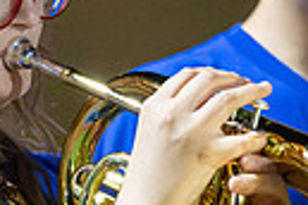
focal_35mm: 2397
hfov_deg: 0.9
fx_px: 20506
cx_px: 167
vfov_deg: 0.6
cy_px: 233
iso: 25600
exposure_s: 1/1000
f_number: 2.8
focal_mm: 400
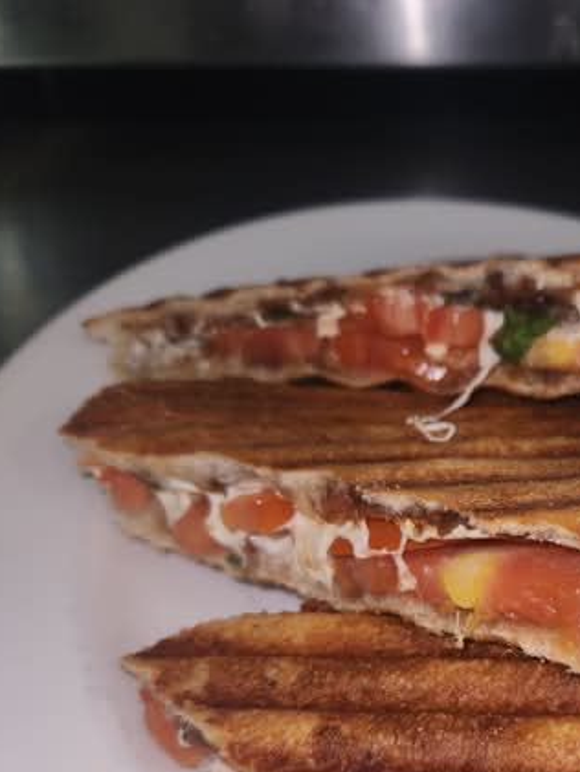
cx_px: 494
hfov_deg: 34.5
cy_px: 551
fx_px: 893
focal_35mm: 40
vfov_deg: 45.6
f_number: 1.8
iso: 50
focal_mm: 5.4
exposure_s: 1/50
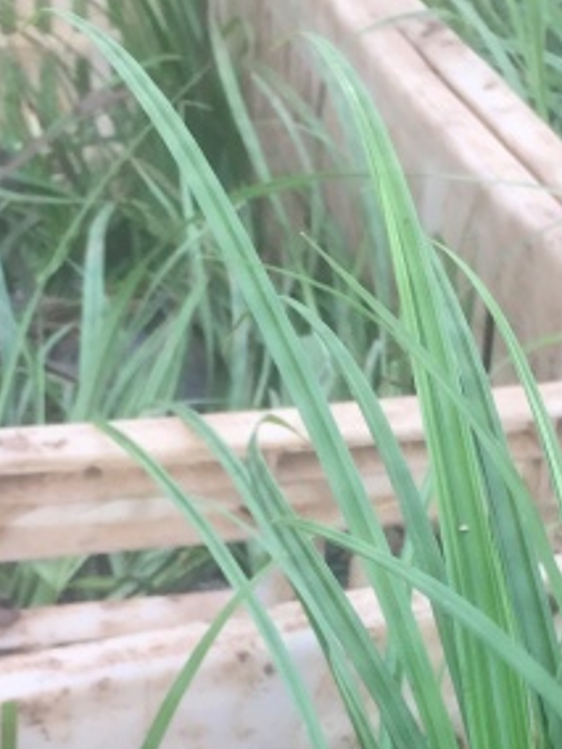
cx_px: 417
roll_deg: -1.9
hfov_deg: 13.5
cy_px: 885
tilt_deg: -42.3
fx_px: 2360
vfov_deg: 17.3
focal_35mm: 109
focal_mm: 4.15
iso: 40
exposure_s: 1/100
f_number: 2.2
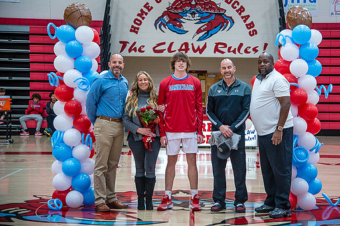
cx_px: 192
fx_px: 755
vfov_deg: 17.0
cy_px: 104
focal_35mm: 80
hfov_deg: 25.4
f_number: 4
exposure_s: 1/320
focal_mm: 70
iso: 2000
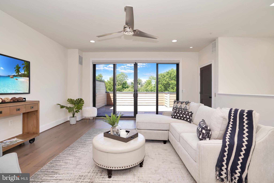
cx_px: 137
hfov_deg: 93.3
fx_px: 129
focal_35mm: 17
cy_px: 92
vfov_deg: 70.4
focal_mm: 17
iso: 100
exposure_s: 1/80
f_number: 4.5
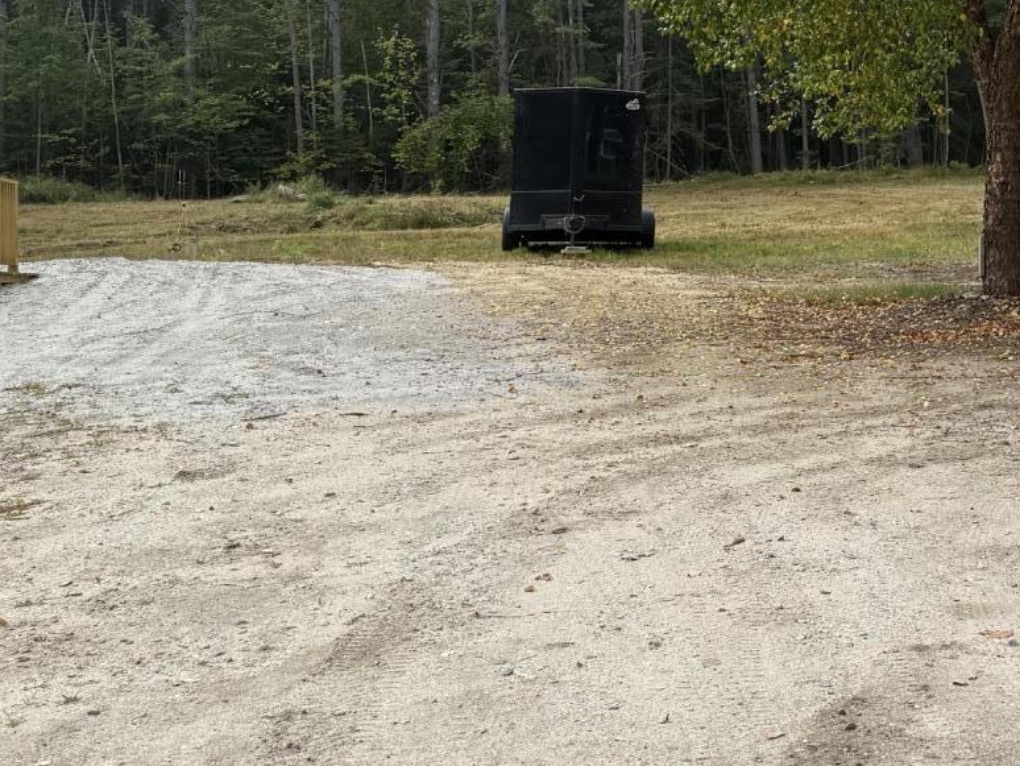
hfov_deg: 29.9
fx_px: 1827
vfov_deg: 22.8
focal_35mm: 62
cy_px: 9
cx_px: 912
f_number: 1.78
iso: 100
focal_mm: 6.76
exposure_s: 1/2703
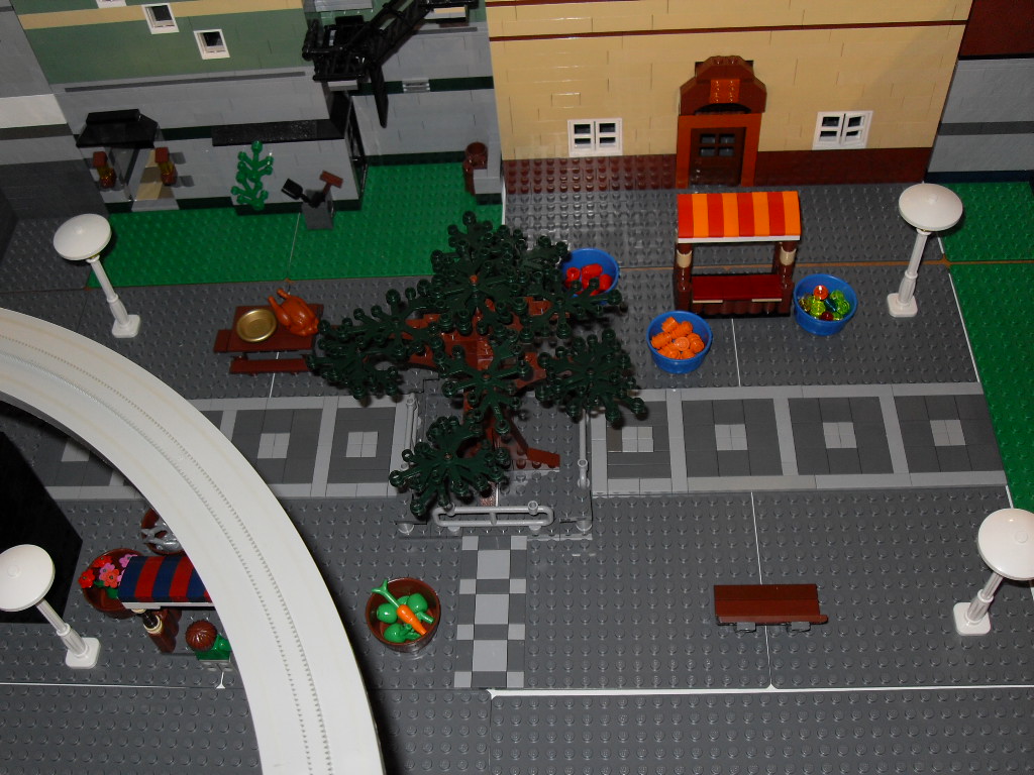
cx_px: 517
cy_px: 388
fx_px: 1105
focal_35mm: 37
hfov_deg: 50.1
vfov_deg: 38.7
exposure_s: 1/45
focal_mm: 6.3
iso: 100
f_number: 2.8
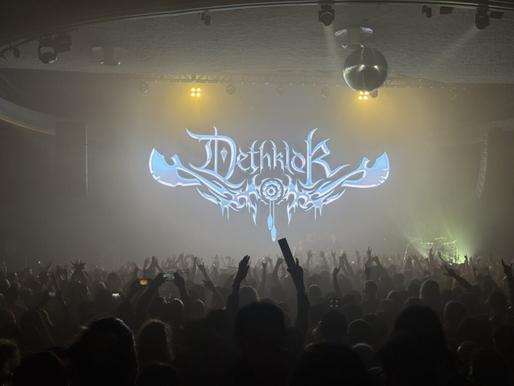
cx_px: 257
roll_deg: +1.4
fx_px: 713
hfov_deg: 39.7
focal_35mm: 48
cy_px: 193
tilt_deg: +4.5
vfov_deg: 30.3
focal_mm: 6.76
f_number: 1.78
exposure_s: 1/200
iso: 64
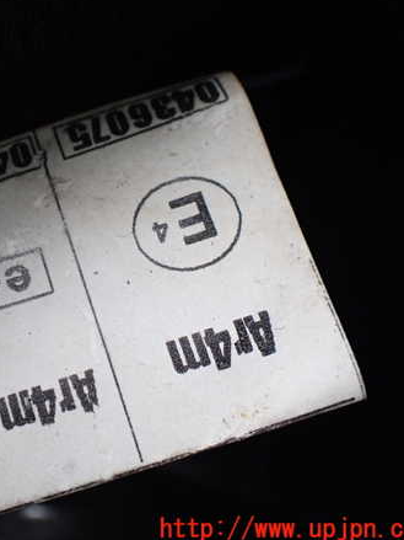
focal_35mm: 41
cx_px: 69
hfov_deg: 33.9
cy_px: 268
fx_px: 638
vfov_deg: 45.8
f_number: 2.3
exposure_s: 1/125
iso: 500
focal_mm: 5.4
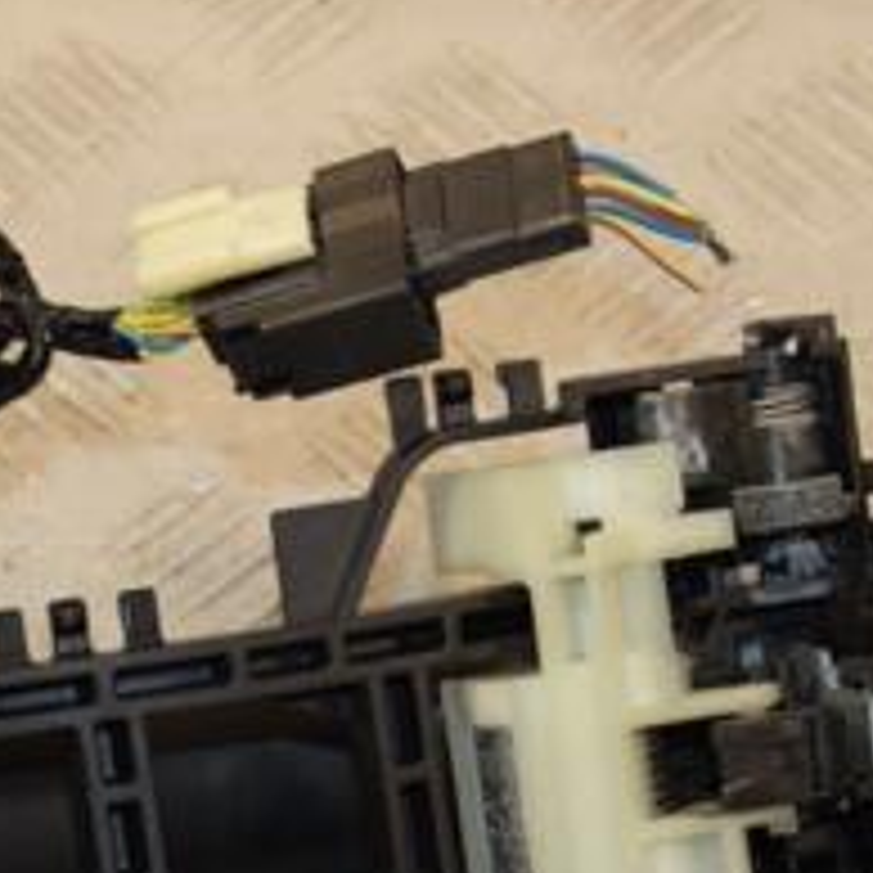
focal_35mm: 189
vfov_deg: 9.2
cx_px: 315
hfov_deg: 9.3
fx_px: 5393
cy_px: 724
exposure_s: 1/200
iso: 800
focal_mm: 48
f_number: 7.1
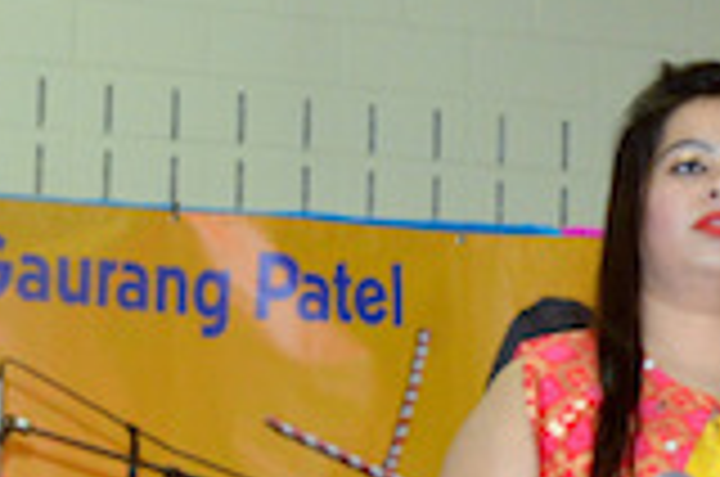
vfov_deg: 7.4
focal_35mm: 180
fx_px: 3593
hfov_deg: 11.4
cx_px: 36
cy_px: 846
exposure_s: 1/60
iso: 800
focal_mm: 24
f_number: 4
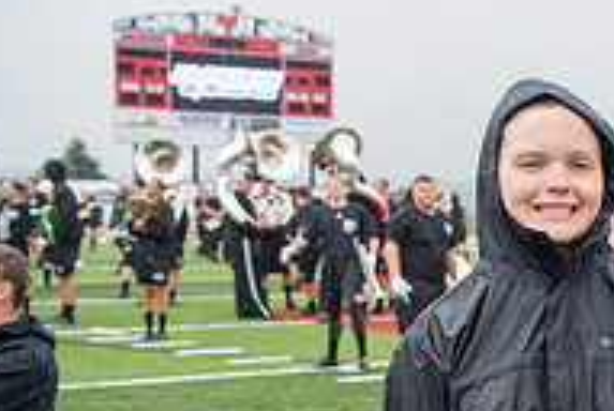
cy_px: 380
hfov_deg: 19.6
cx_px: 910
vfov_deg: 14.9
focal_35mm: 91
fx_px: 1554
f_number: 4
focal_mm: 30
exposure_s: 1/500
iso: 400
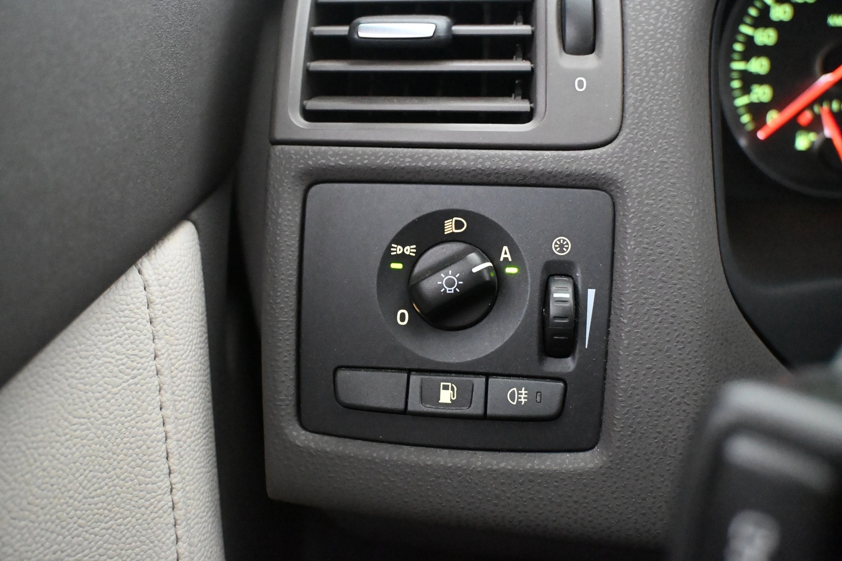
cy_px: 280
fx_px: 772
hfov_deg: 57.2
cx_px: 421
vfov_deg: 40.0
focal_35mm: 33
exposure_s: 1/60
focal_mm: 22
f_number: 4
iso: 12800
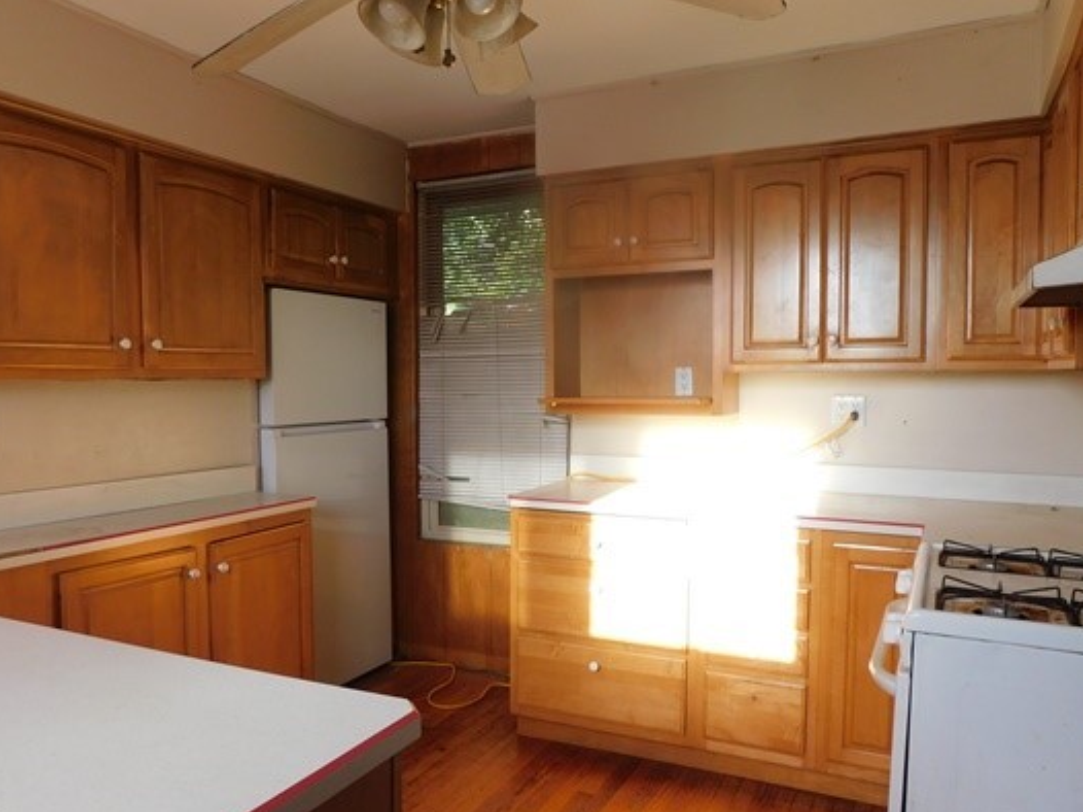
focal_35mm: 28
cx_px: 484
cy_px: 427
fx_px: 876
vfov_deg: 49.7
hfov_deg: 63.3
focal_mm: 4
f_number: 3
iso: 125
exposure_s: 1/125
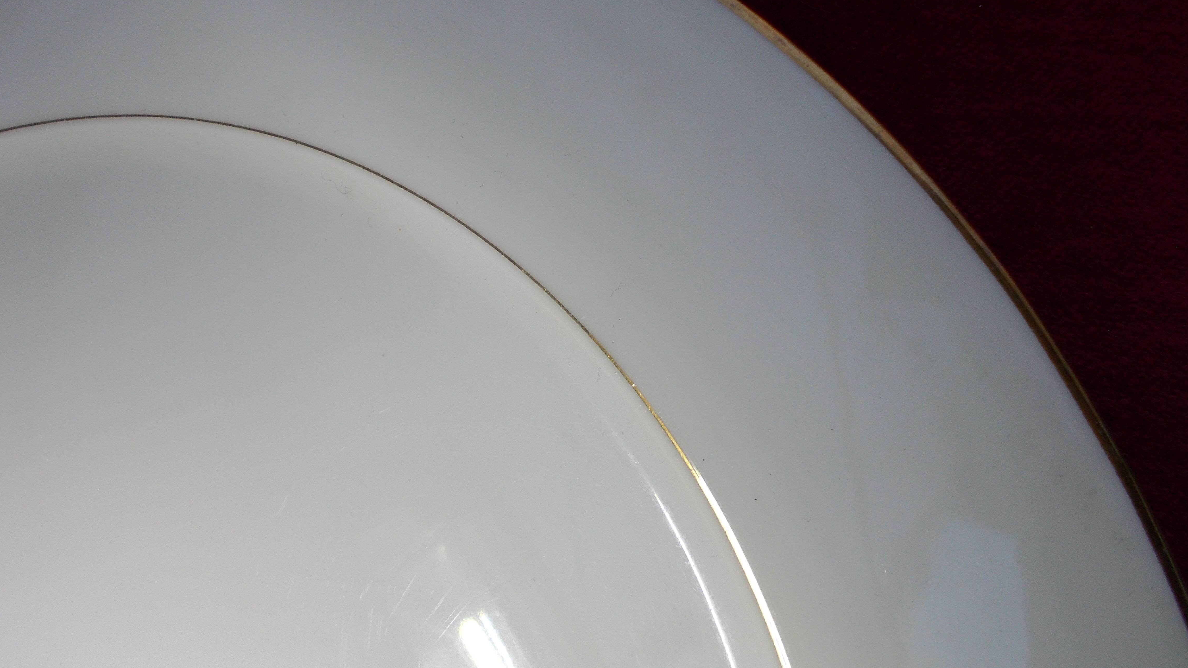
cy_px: 221
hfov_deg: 59.5
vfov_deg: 35.3
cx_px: 593
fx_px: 1040
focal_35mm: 33
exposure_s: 1/100
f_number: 3.4
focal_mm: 5.3
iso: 80
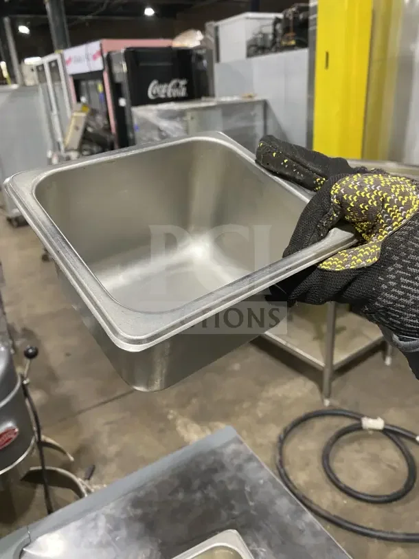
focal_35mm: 26
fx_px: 420
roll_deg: +4.2
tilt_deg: -24.4
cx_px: 210
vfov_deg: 67.3
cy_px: 280
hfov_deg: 53.1
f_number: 1.8
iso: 200
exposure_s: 1/60
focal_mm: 4.25
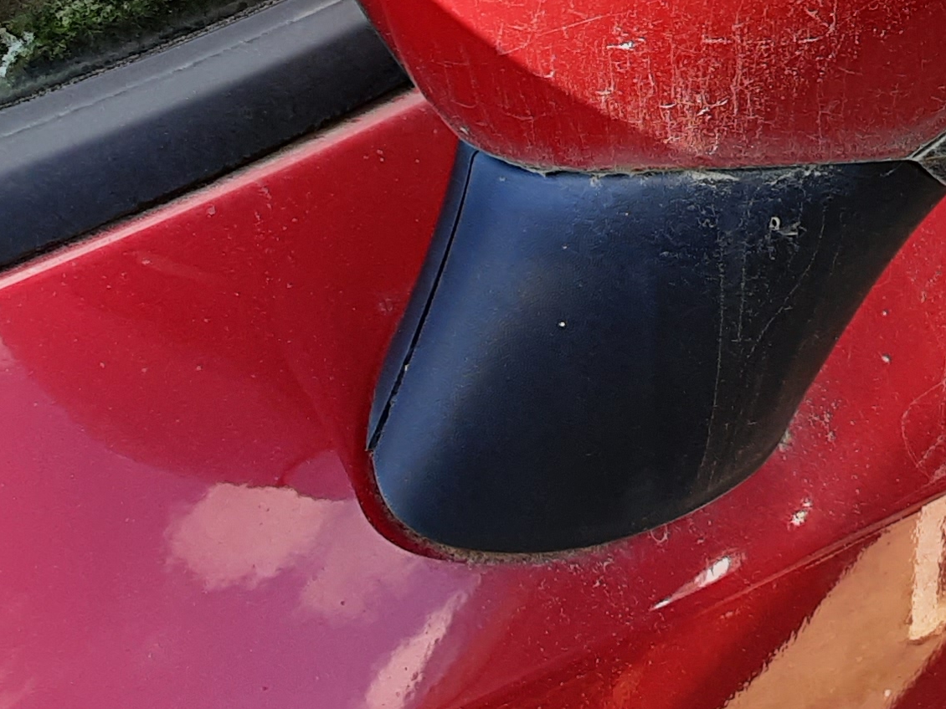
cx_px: 949
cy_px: 44
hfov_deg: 23.9
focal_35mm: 78
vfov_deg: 18.5
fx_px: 2131
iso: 40
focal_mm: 2.91
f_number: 1.9
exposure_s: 1/157
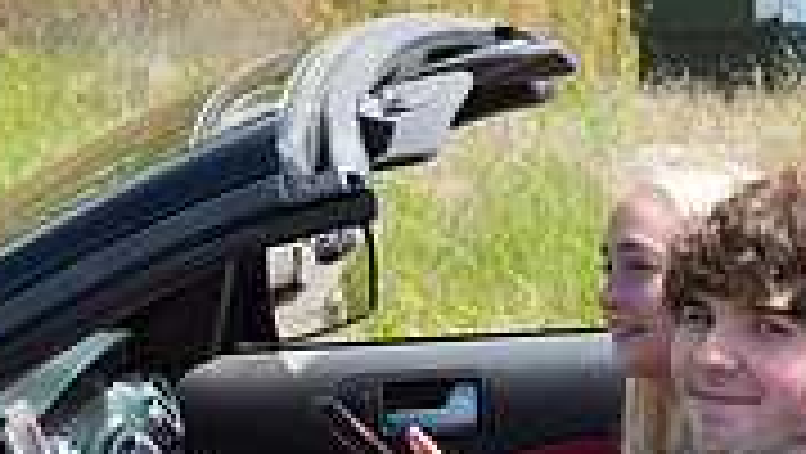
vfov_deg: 5.8
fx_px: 4491
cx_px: 806
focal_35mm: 210
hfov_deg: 10.2
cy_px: 564
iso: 1000
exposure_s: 1/1250
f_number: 7.1
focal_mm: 62
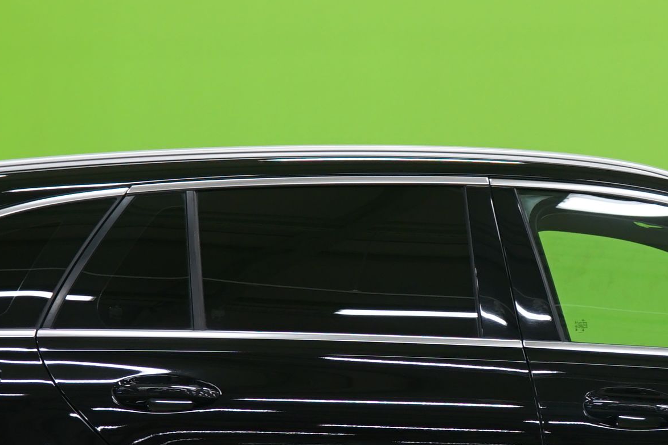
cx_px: 604
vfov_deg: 9.1
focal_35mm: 151
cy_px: 287
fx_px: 2802
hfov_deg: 13.5
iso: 400
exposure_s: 1/10
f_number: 4.5
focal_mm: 45
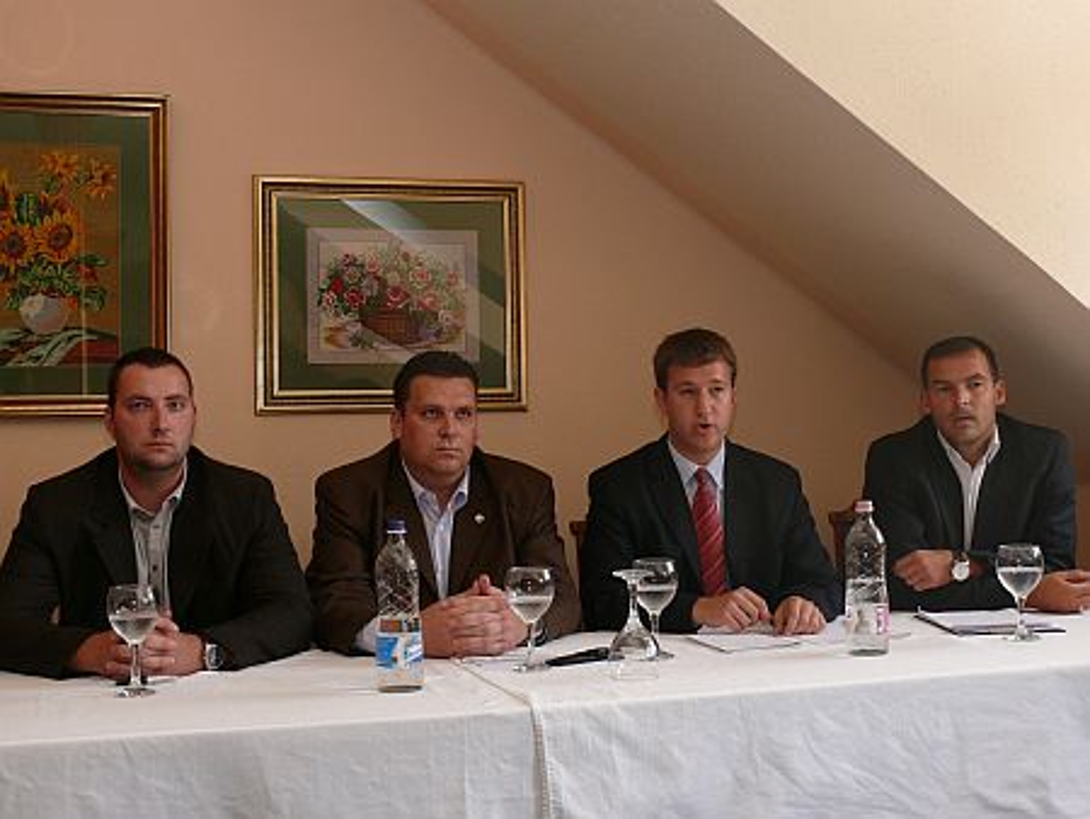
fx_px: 1386
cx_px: 545
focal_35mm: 44
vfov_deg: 32.9
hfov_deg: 42.9
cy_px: 410
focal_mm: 8.5
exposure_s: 1/30
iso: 100
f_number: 4
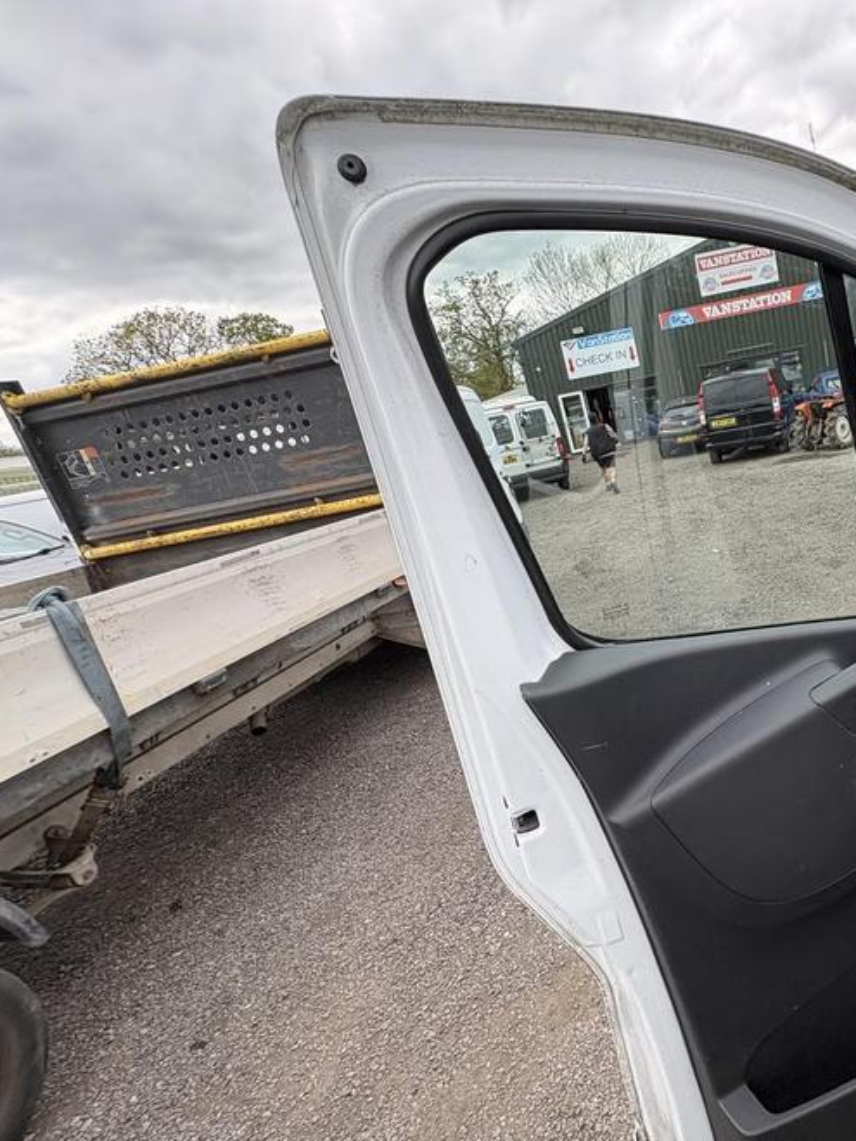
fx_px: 626
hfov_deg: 61.5
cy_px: 574
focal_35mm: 19
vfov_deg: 84.7
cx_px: 714
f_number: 2.2
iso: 64
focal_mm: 2.22
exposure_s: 1/453
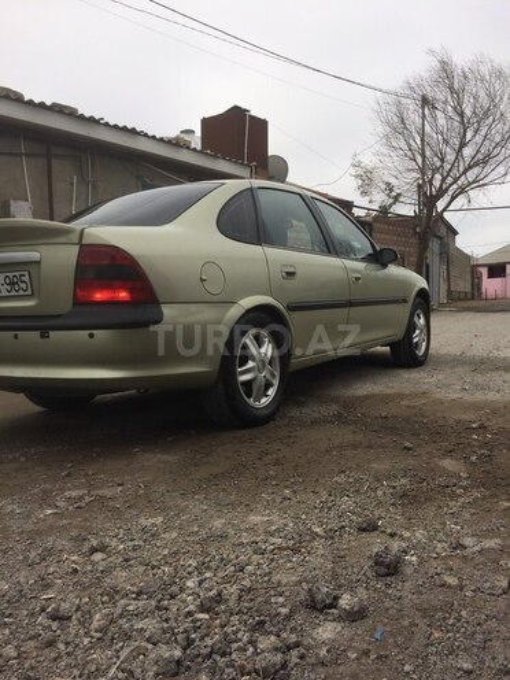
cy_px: 340
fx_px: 570
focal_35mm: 29
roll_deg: +2.4
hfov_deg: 48.2
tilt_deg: -8.1
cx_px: 255
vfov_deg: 61.7
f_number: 2.2
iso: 32
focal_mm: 4.15
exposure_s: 1/1580
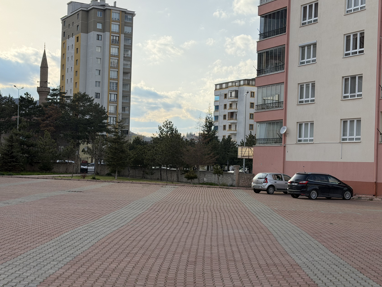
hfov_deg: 33.1
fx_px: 640
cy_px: 153
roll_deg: -2.3
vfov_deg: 25.2
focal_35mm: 58
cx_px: 153
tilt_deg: +1.0
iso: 100
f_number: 1.78
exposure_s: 1/4329
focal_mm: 6.76
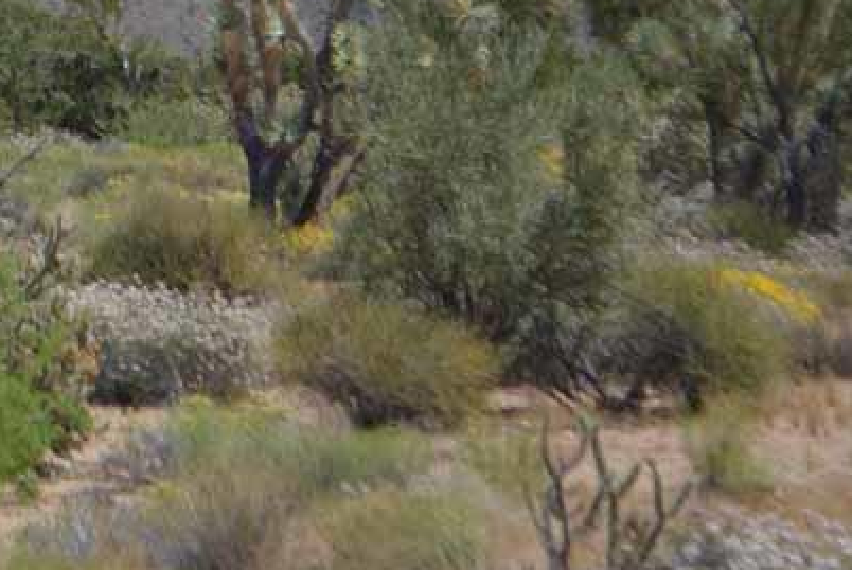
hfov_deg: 9.9
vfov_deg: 6.7
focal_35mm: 205
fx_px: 4863
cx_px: -167
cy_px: -106
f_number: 5.6
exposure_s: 1/1250
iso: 200
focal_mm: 55
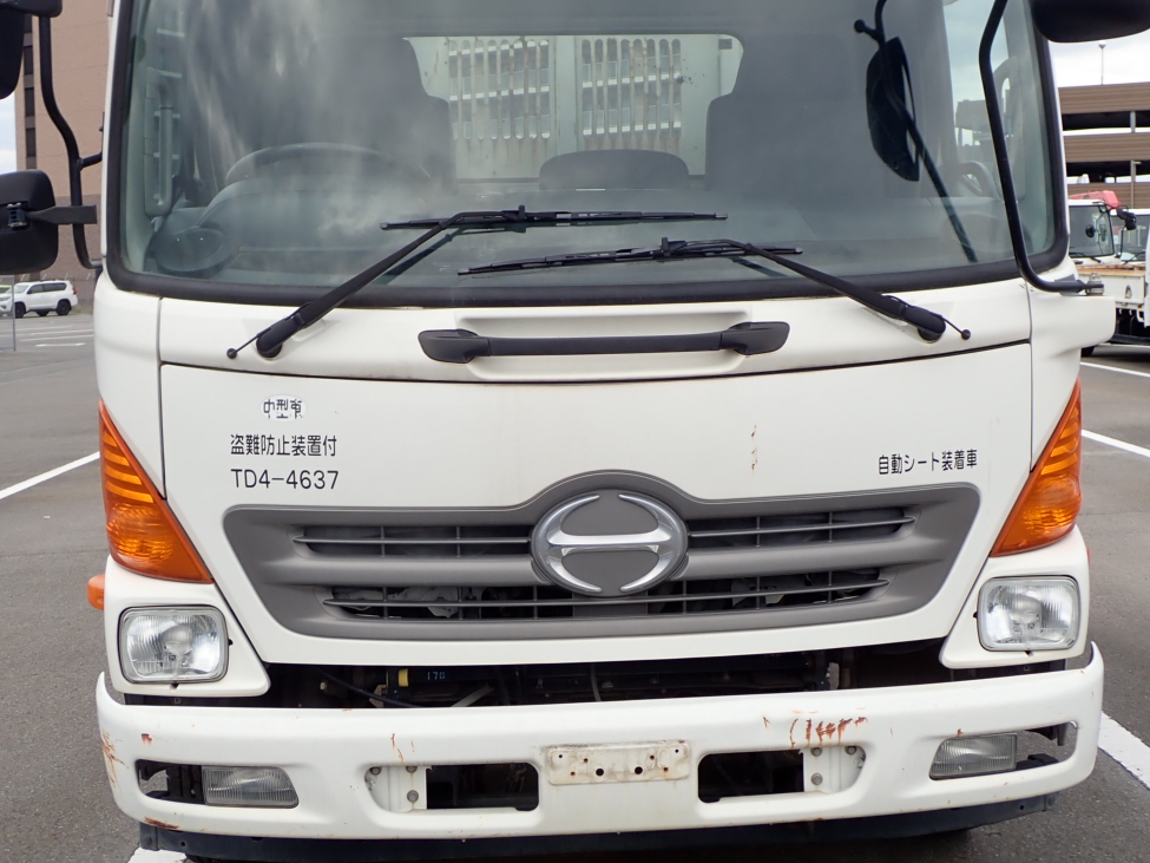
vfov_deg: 34.2
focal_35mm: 42
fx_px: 1395
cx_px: 591
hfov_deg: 44.8
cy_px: 346
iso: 100
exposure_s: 1/500
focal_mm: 5.87
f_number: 3.2
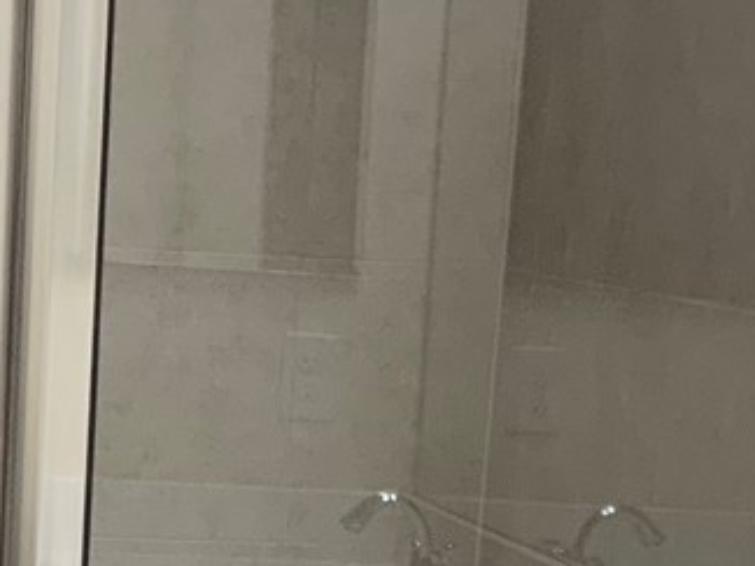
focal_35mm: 143
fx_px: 3119
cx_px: 156
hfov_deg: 13.7
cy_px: 1071
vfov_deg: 9.8
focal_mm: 3
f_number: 1.8
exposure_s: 1/120
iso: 50
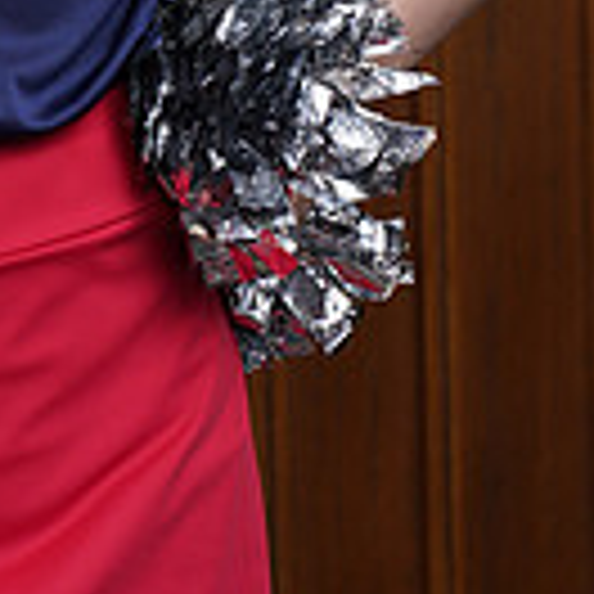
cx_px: -86
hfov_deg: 5.5
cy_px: -261
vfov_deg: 5.5
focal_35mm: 318
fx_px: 6174
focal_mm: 85
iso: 200
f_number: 5.6
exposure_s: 1/250
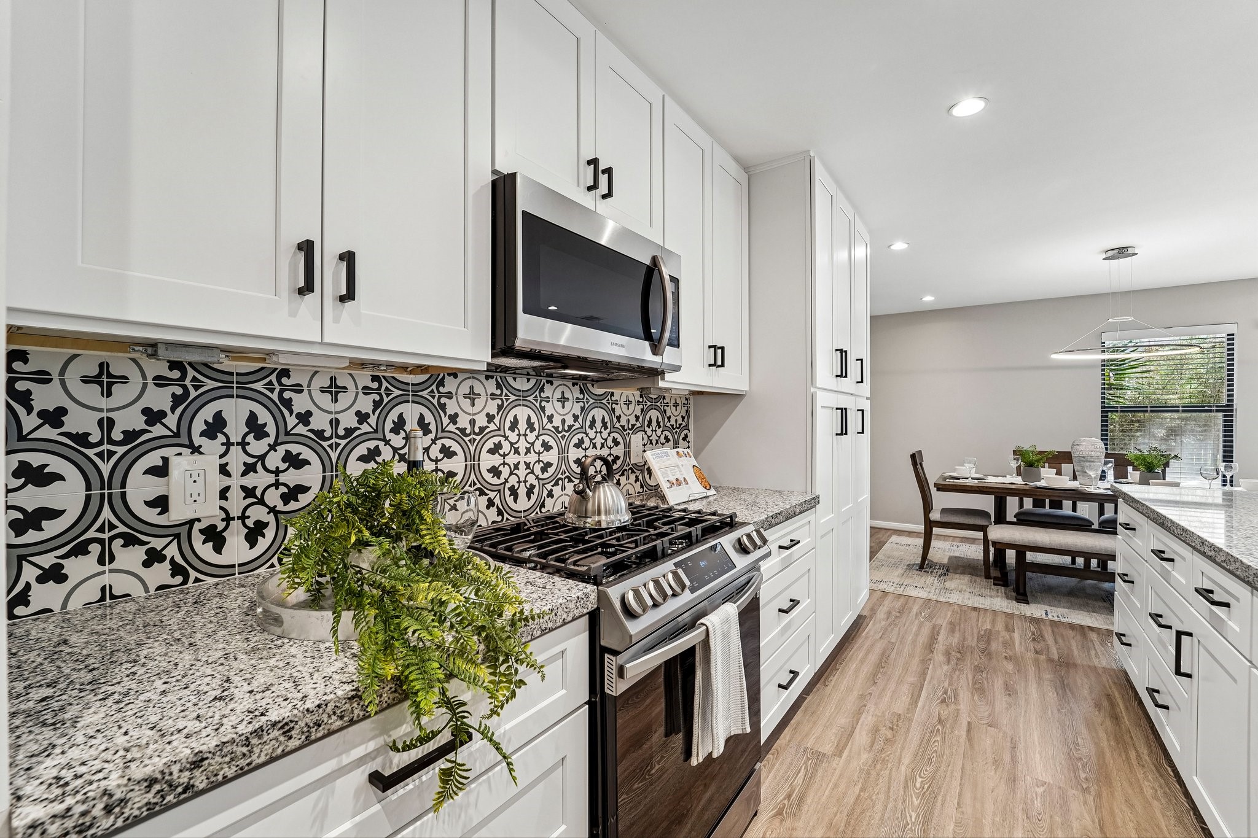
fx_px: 489
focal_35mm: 14
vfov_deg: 81.2
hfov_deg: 104.3
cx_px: 629
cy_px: 419
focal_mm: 14
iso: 500
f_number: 8
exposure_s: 1/15
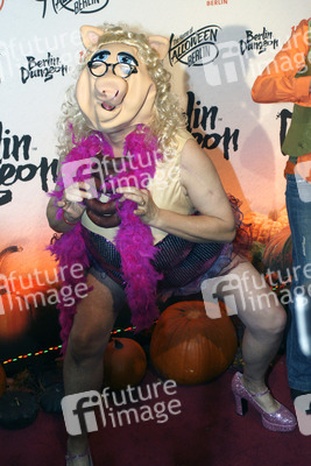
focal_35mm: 52
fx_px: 680
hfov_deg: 25.8
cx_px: 156
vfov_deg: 37.8
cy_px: 233
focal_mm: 35
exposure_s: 1/400
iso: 1000
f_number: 5.6
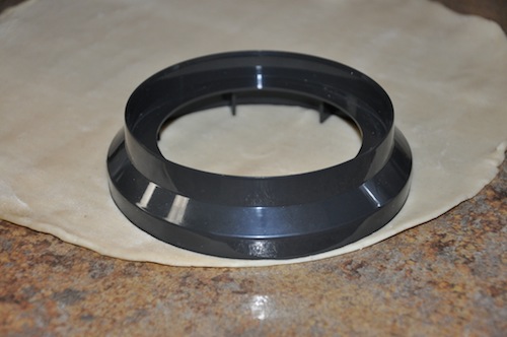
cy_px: 168
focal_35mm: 99
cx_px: 254
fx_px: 1392
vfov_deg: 13.8
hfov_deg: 20.6
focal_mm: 66
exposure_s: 1/60
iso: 800
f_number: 5.3
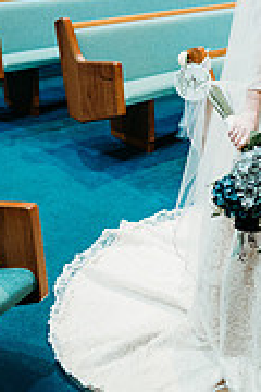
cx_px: 313
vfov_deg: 31.6
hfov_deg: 21.1
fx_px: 652
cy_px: 28
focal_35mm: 60
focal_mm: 24
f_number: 1.8
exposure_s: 1/100
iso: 2000
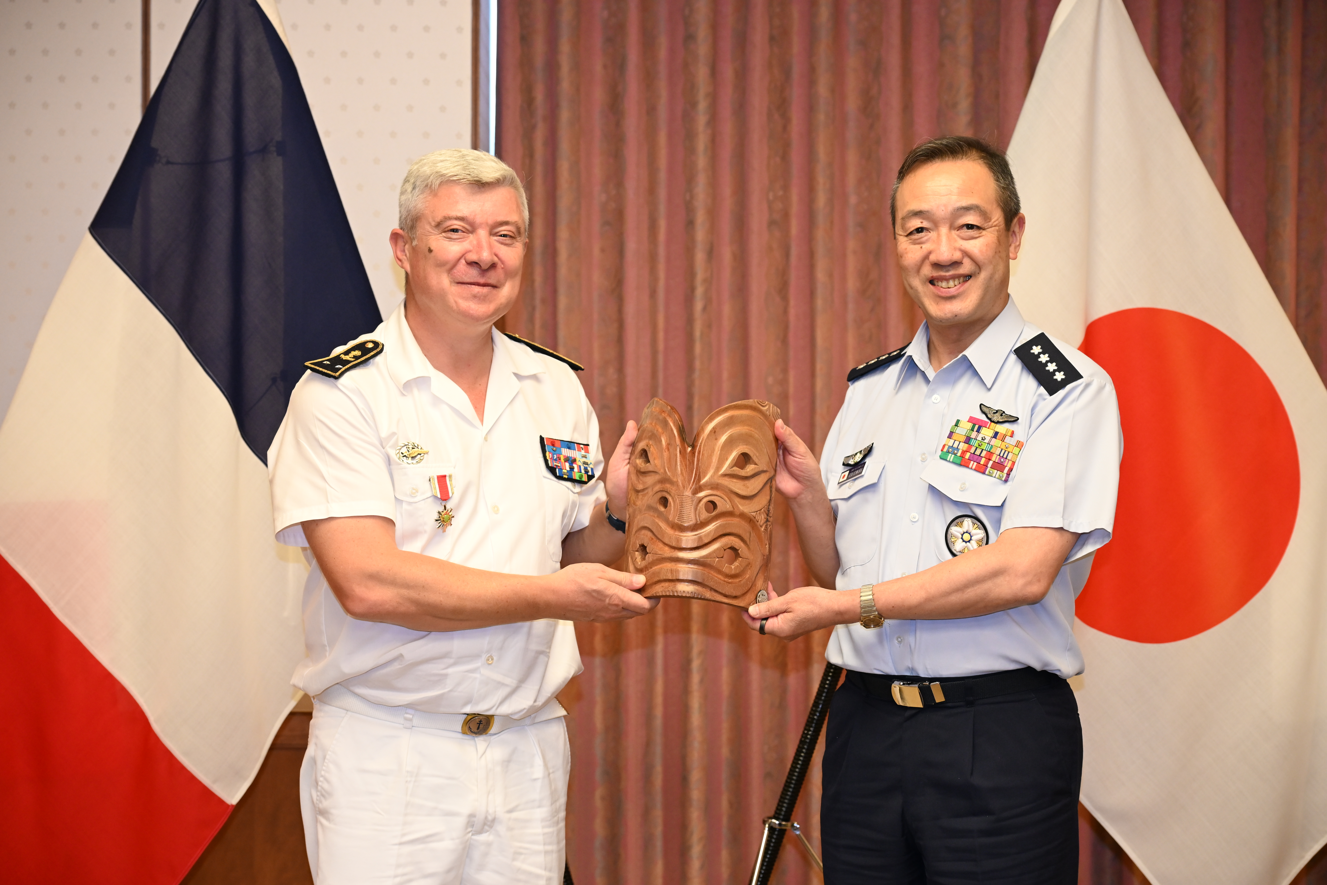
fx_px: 2506
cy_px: 442
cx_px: 664
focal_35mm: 68
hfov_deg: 29.7
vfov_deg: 20.0
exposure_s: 1/200
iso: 1600
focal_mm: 68
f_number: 4
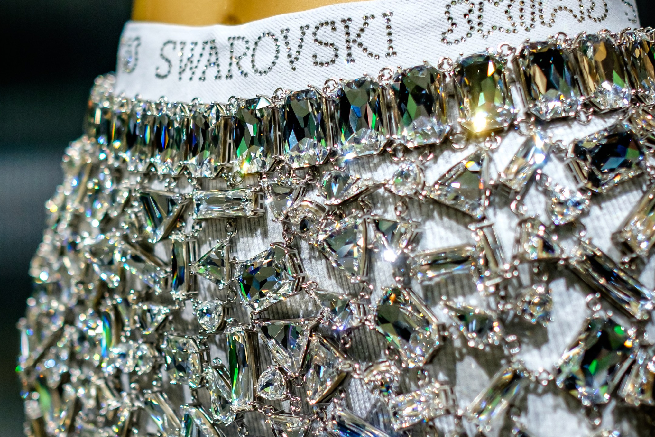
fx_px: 1201
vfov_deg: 20.6
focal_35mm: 66
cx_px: 268
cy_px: 217
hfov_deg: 30.4
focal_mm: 23
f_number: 2
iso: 500
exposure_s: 1/125
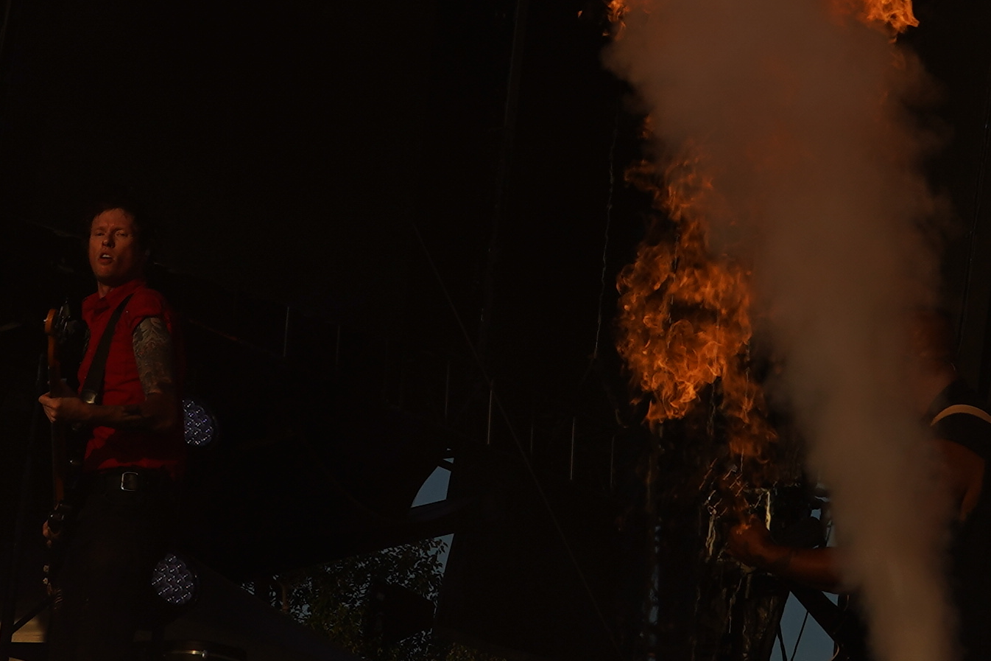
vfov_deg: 12.7
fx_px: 2945
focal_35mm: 107
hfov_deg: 19.1
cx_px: 413
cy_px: 89
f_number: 8
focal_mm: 24
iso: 100
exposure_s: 1/1000
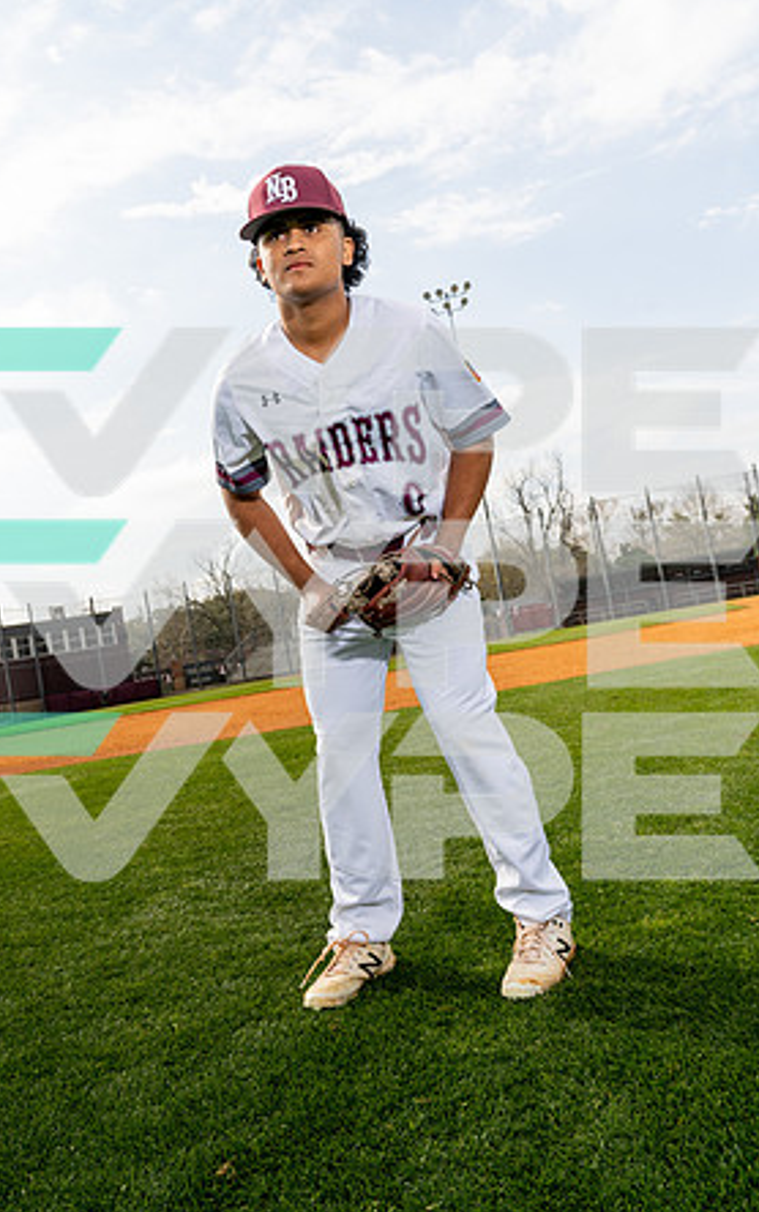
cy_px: 606
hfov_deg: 39.5
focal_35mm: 32
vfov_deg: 59.6
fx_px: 1058
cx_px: 366
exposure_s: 1/250
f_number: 8
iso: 100
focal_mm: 31
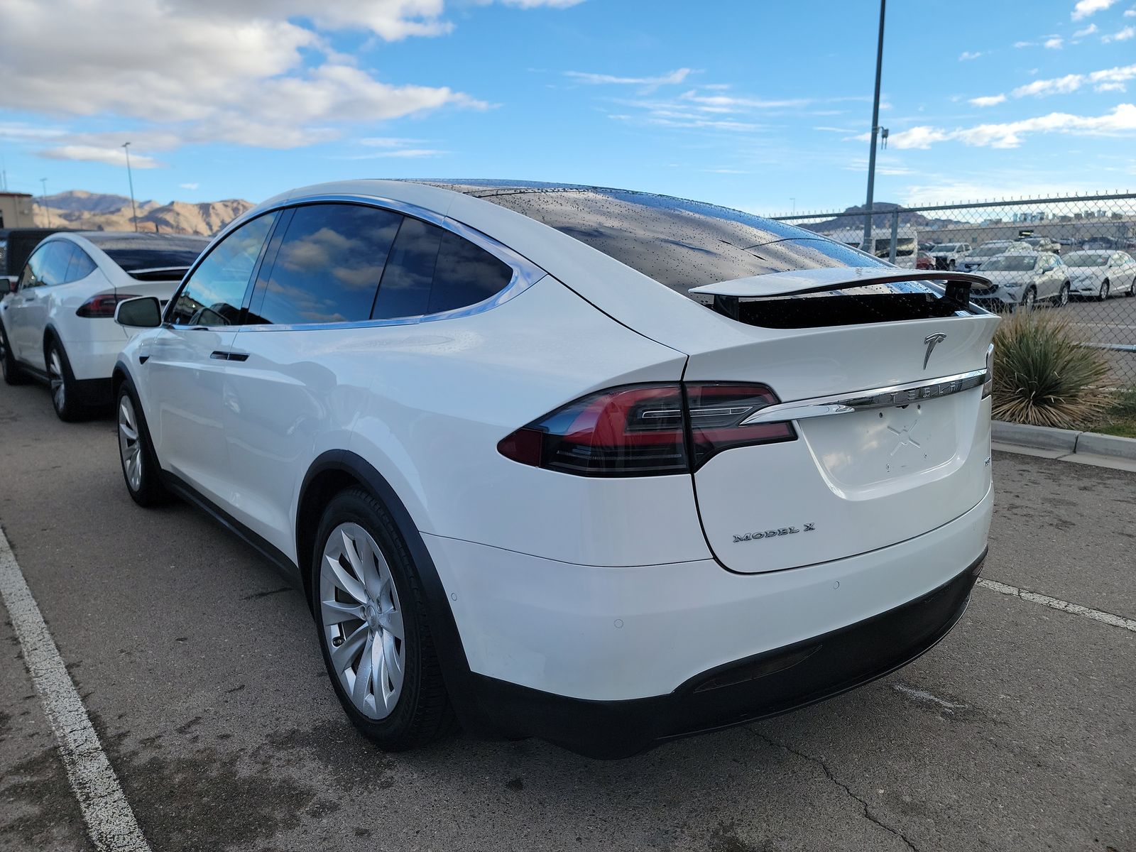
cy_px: 426
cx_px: 568
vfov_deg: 56.8
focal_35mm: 24
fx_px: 788
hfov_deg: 71.6
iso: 50
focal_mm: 6.7
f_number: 1.8
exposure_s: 1/468
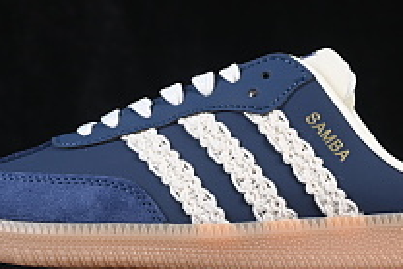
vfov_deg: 7.6
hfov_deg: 11.4
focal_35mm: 180
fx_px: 2016
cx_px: 244
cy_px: 73
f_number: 7.1
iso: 160
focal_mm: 50
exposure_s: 1/80
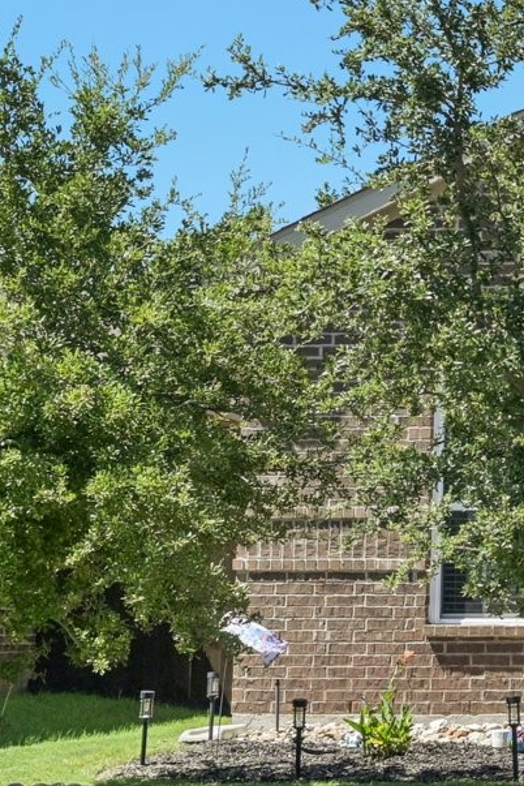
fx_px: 2227
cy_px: 414
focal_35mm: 102
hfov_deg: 11.8
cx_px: 1108
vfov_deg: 20.0
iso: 400
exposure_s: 1/1000
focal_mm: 30
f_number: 8
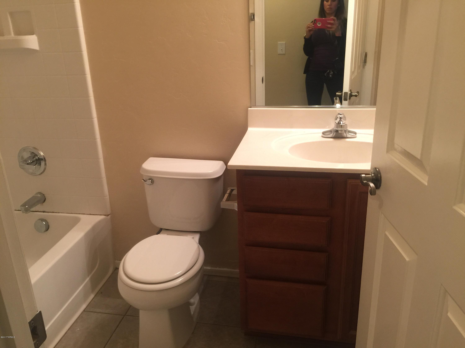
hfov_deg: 61.7
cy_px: 174
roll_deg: +0.4
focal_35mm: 29
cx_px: 232
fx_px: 390
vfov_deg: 48.2
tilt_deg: -19.4
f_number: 2.2
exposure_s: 1/15
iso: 50
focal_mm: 4.15
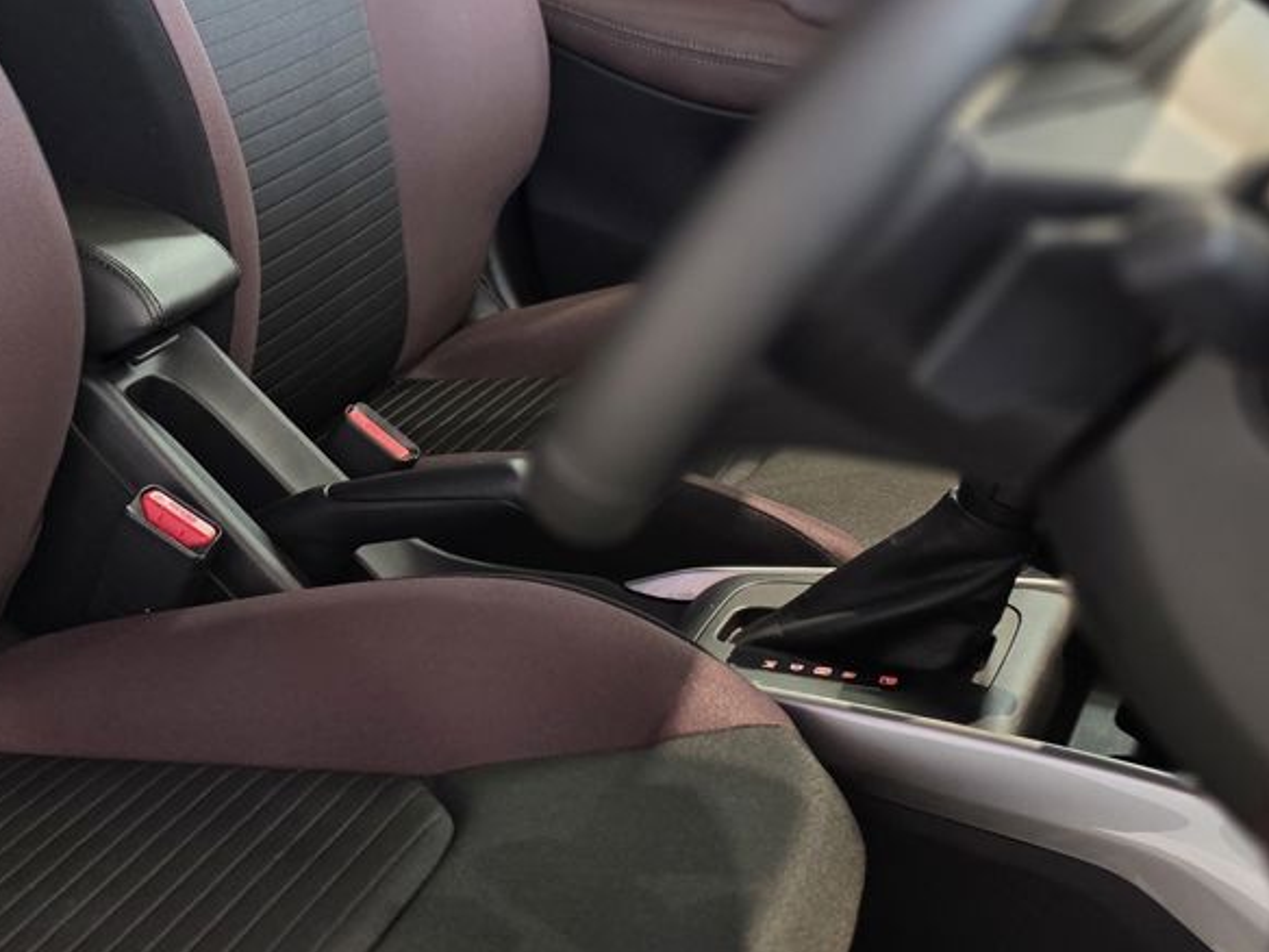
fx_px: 2310
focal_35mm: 63
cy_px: 256
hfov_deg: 29.9
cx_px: 228
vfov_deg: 23.1
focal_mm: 6.3
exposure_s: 1/100
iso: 320
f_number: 1.7
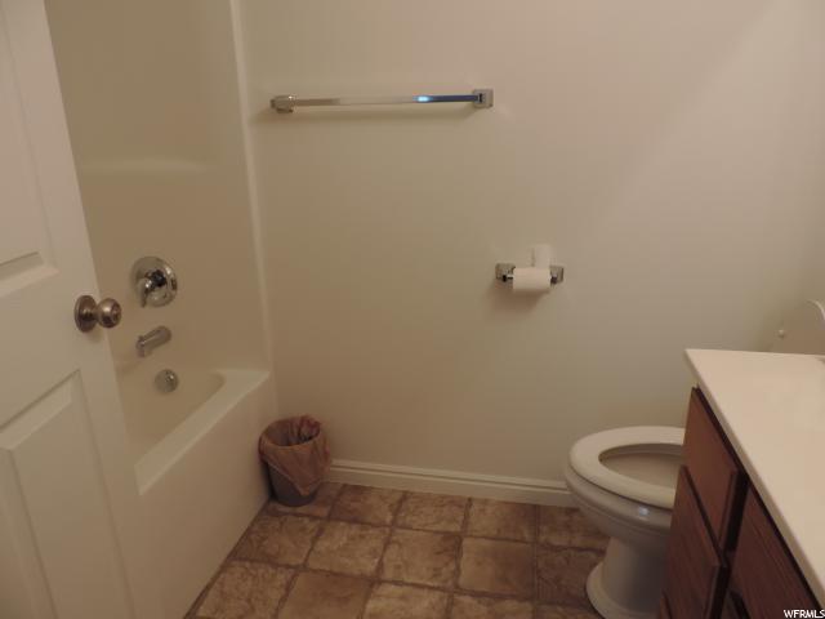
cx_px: 412
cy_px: 310
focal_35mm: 24
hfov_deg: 71.6
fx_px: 572
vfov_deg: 56.8
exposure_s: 1/30
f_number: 3
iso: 110
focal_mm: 4.3
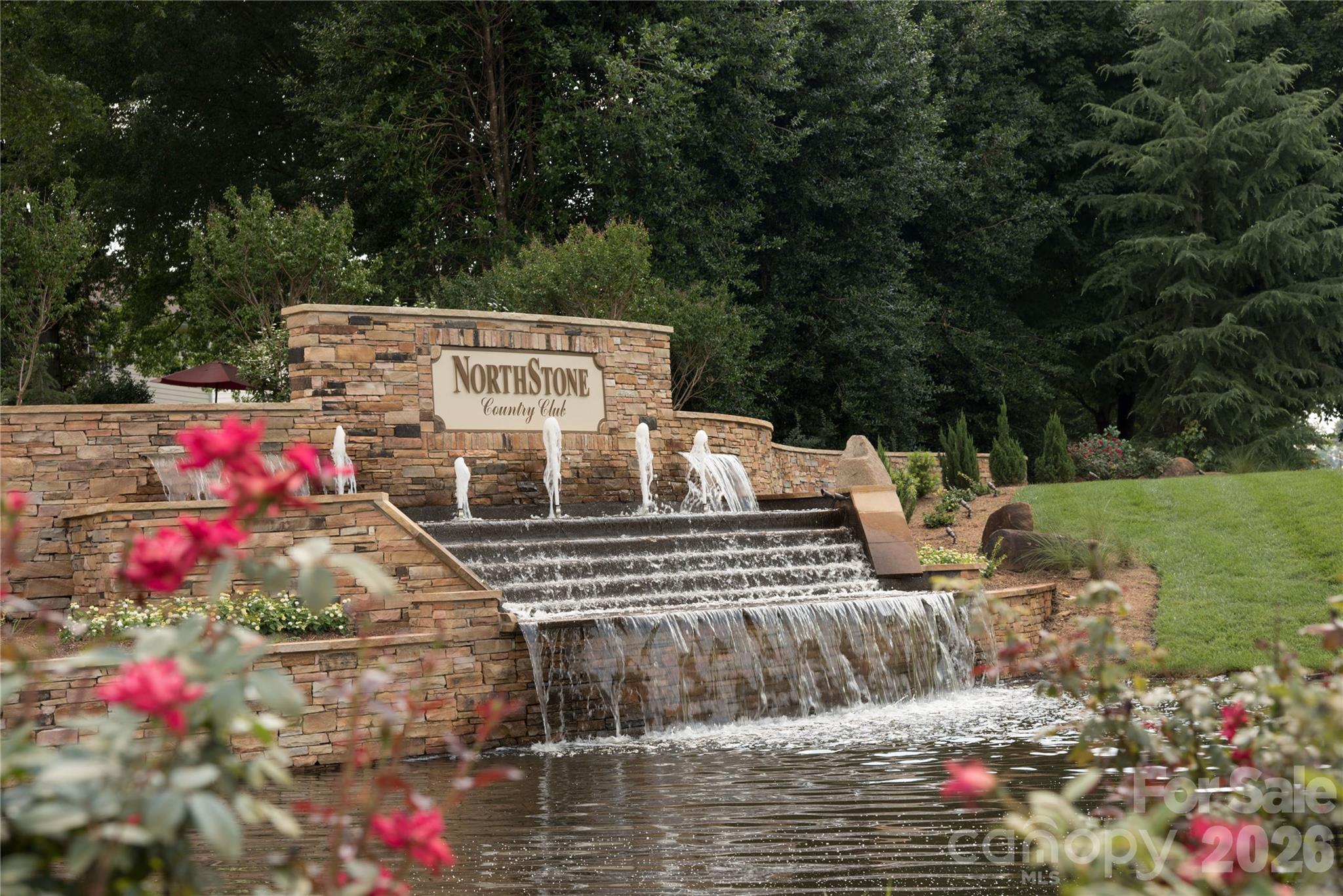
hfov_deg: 31.0
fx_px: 2425
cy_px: 448
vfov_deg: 20.9
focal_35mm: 65
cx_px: 672
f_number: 6.3
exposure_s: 1/125
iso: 200
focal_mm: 65
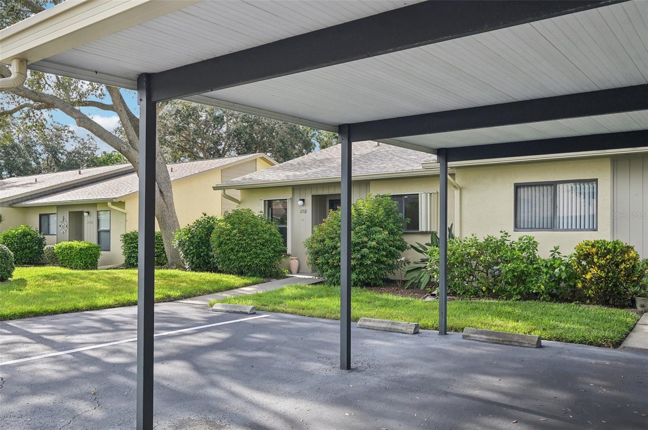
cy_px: 215
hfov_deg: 64.6
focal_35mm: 28
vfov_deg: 45.6
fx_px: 512
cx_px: 324
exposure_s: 1/320
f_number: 8
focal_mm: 28.5
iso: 400
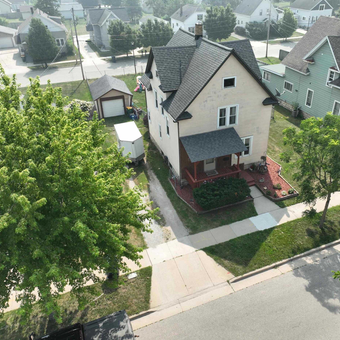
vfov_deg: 55.6
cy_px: 170
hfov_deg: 55.4
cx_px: 196
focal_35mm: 29
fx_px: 322
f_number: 2.8
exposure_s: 1/1000
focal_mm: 12.29
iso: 100
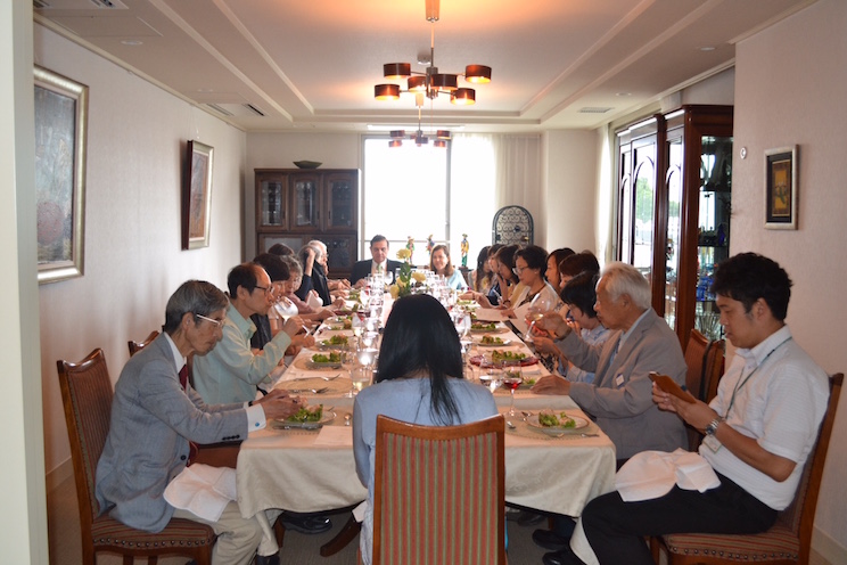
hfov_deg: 57.2
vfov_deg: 40.0
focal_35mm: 33
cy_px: 282
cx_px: 424
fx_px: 776
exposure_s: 1/60
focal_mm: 22
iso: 1000
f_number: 4
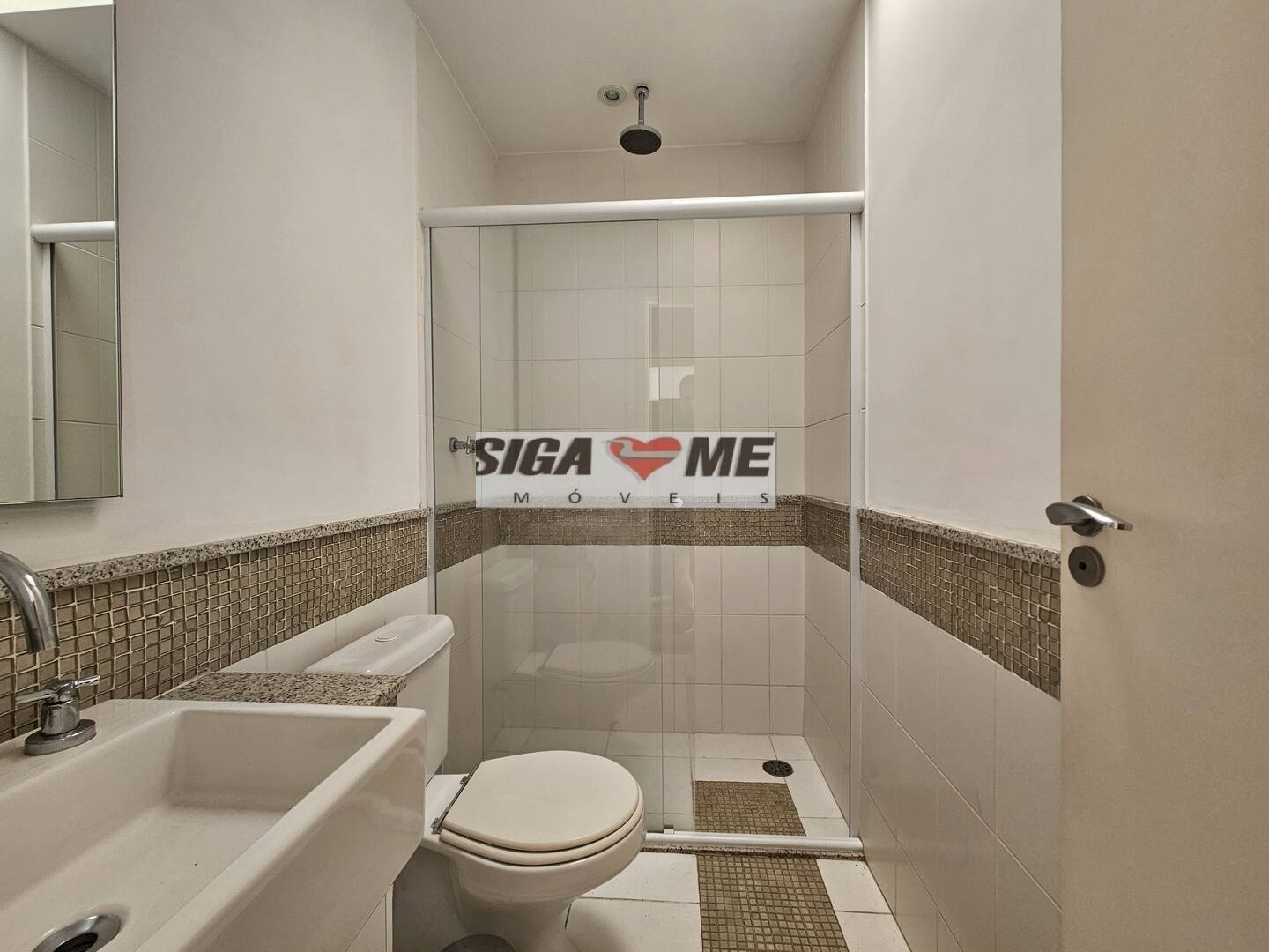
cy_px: 476
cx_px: 634
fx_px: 477
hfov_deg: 106.2
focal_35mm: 13
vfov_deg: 89.9
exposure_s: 1/60
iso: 80
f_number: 2.2
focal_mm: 2.2
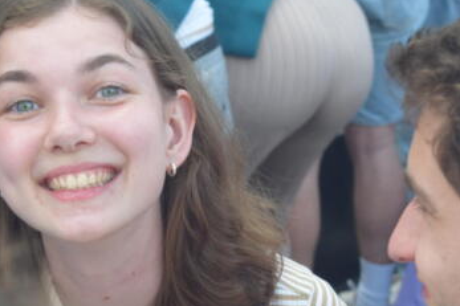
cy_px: 142
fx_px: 1516
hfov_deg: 17.2
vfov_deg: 11.5
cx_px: 200
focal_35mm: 119
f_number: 7.1
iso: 400
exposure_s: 1/200
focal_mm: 55
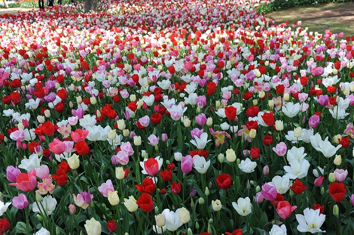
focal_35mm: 46
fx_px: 452
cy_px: 118
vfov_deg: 29.2
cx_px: 177
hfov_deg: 42.8
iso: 400
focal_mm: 46
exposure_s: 1/250
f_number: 8
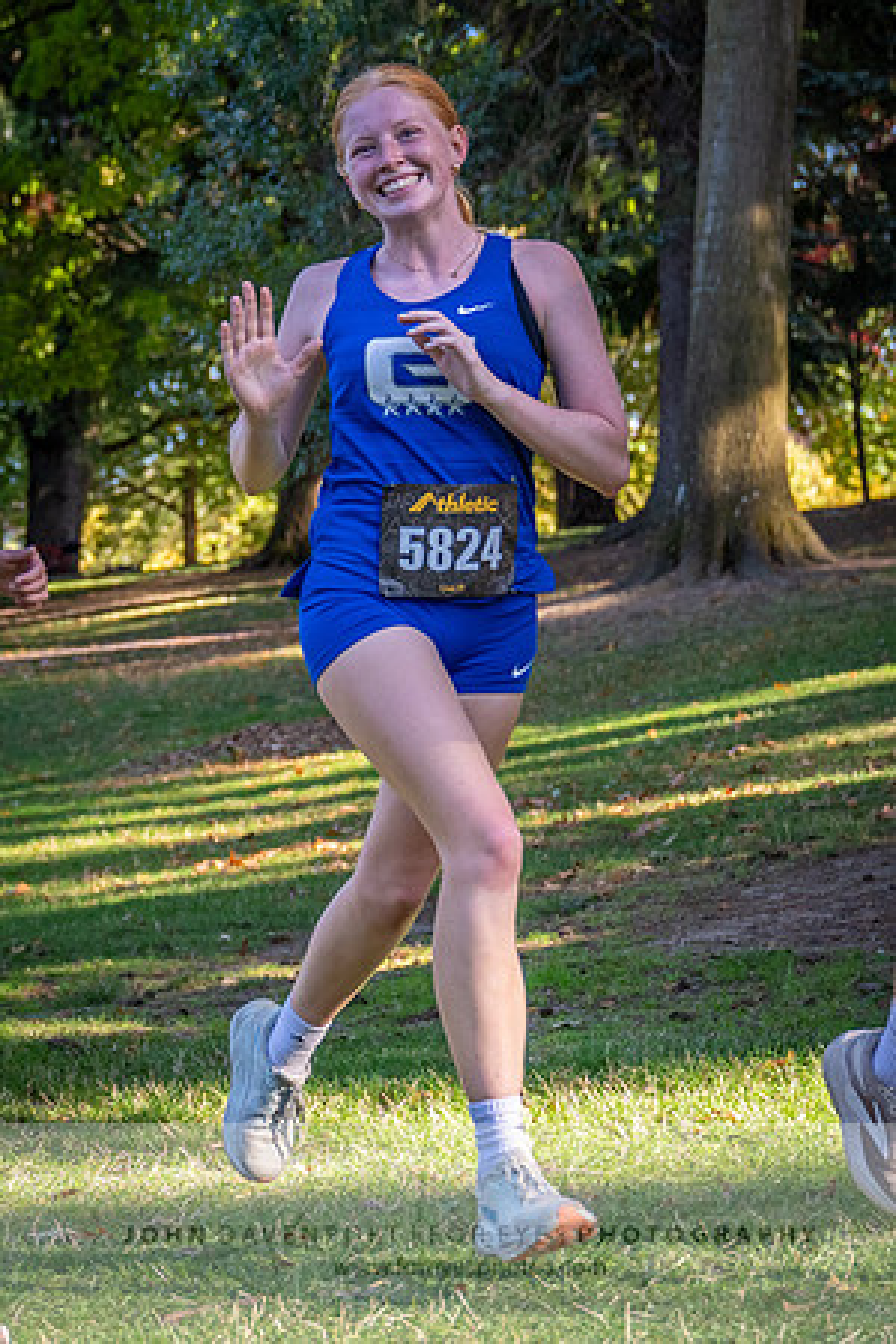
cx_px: -313
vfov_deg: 18.7
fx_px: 4090
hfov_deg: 12.1
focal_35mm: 110
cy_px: 646
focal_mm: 48
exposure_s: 1/800
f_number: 3.5
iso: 720
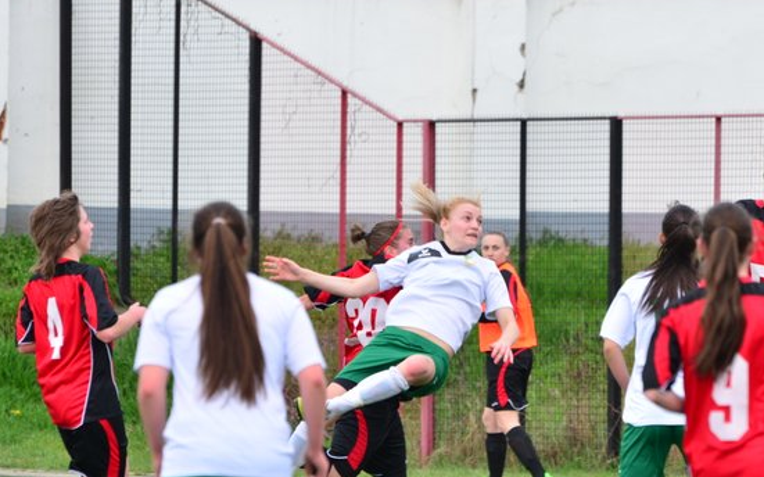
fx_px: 11074
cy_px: 245
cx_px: 477
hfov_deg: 4.0
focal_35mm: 532
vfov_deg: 2.5
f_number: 5.3
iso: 400
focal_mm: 240
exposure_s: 1/400
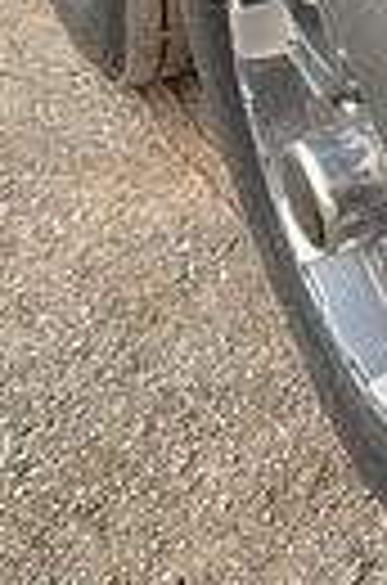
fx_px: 1508
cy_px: 4
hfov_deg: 13.8
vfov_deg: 21.2
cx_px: 567
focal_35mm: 93
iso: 25
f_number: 1.8
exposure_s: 1/182
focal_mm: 3
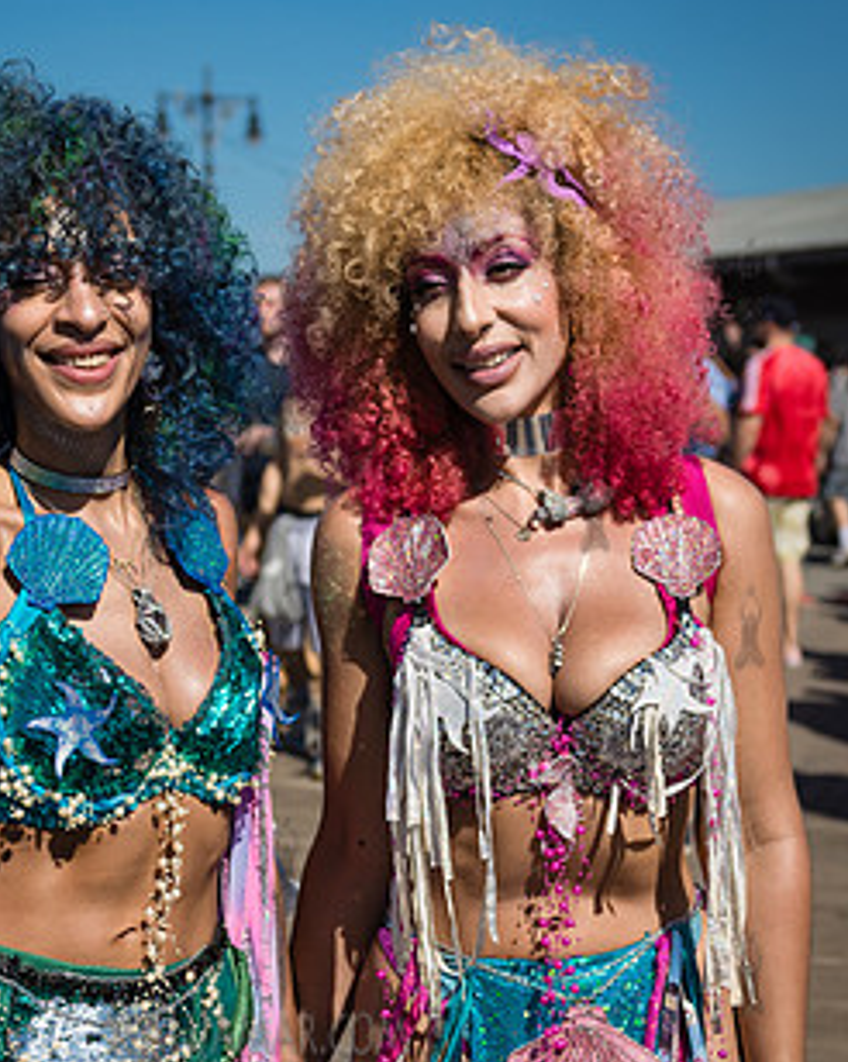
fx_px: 2292
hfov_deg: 21.0
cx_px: 457
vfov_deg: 26.0
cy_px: 617
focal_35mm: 73
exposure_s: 1/3200
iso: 100
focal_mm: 35
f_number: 3.5
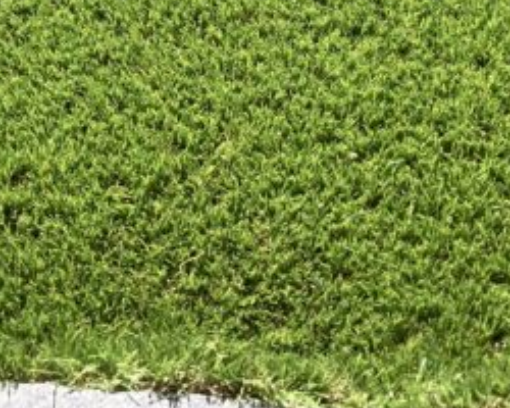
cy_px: -144
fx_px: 1238
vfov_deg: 17.4
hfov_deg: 23.3
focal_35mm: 82
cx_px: 235
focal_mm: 3.99
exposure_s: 1/747
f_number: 1.8
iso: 20
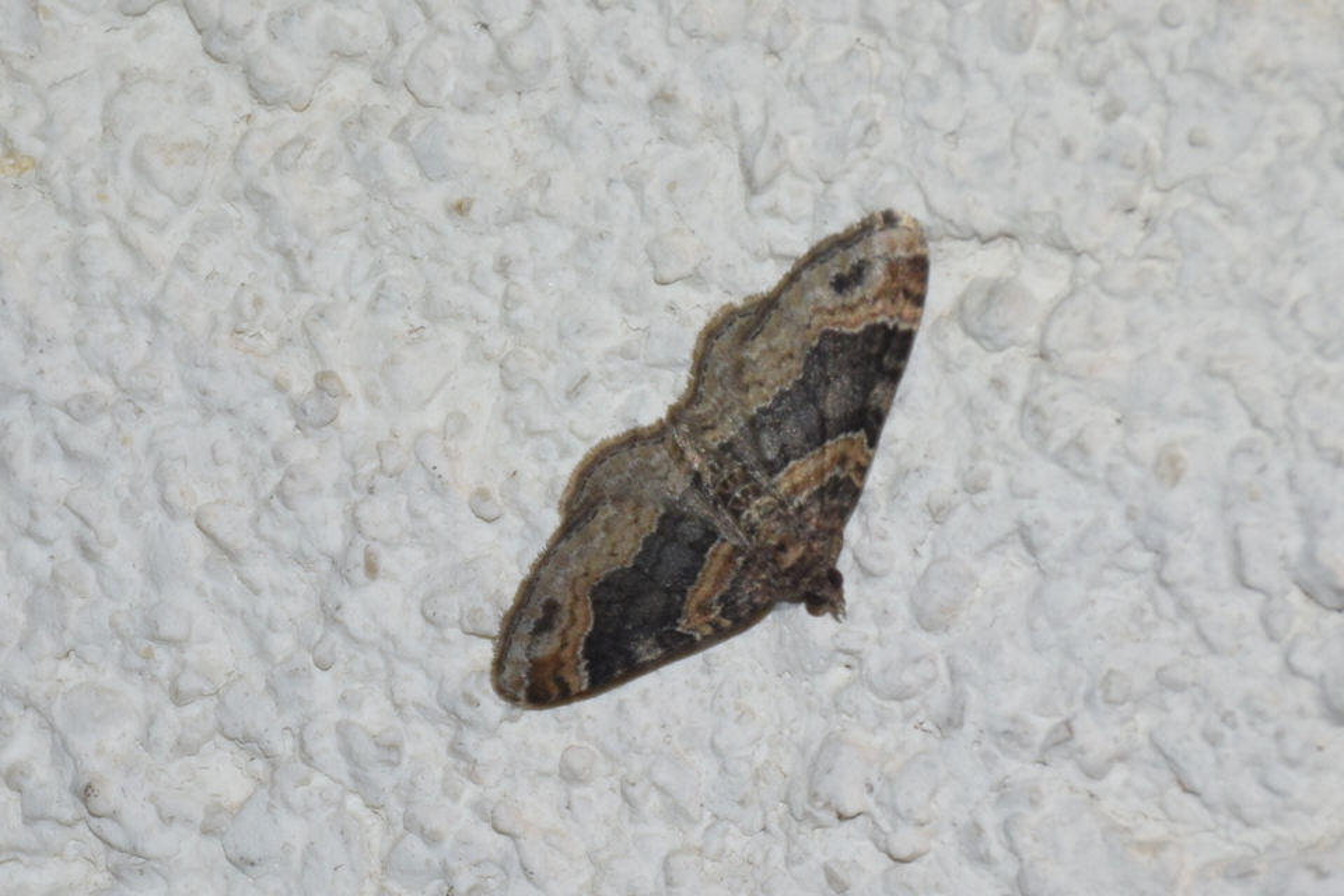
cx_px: 672
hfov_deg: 9.8
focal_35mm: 210
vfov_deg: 6.5
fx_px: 7839
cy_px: 448
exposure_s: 1/60
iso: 320
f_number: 5.6
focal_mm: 140
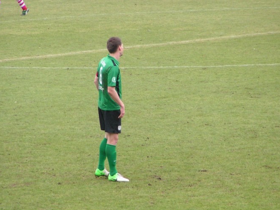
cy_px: 113
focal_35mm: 410
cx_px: 125
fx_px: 3318
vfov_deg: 3.6
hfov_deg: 4.8
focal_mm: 52
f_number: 3.5
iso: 200
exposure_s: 1/320
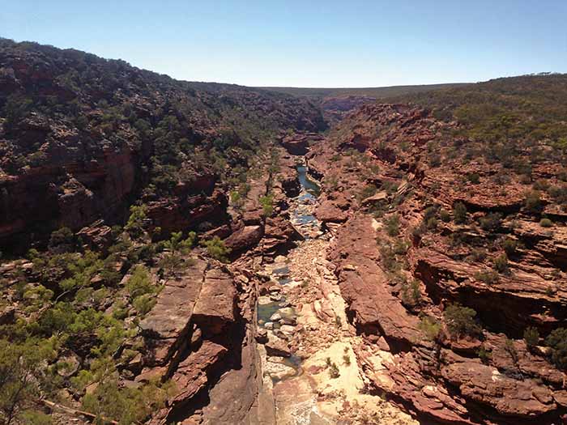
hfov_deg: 55.4
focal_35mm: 33
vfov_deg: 42.9
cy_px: 212
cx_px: 284
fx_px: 541
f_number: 2.4
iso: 50
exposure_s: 1/1429
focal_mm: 4.13
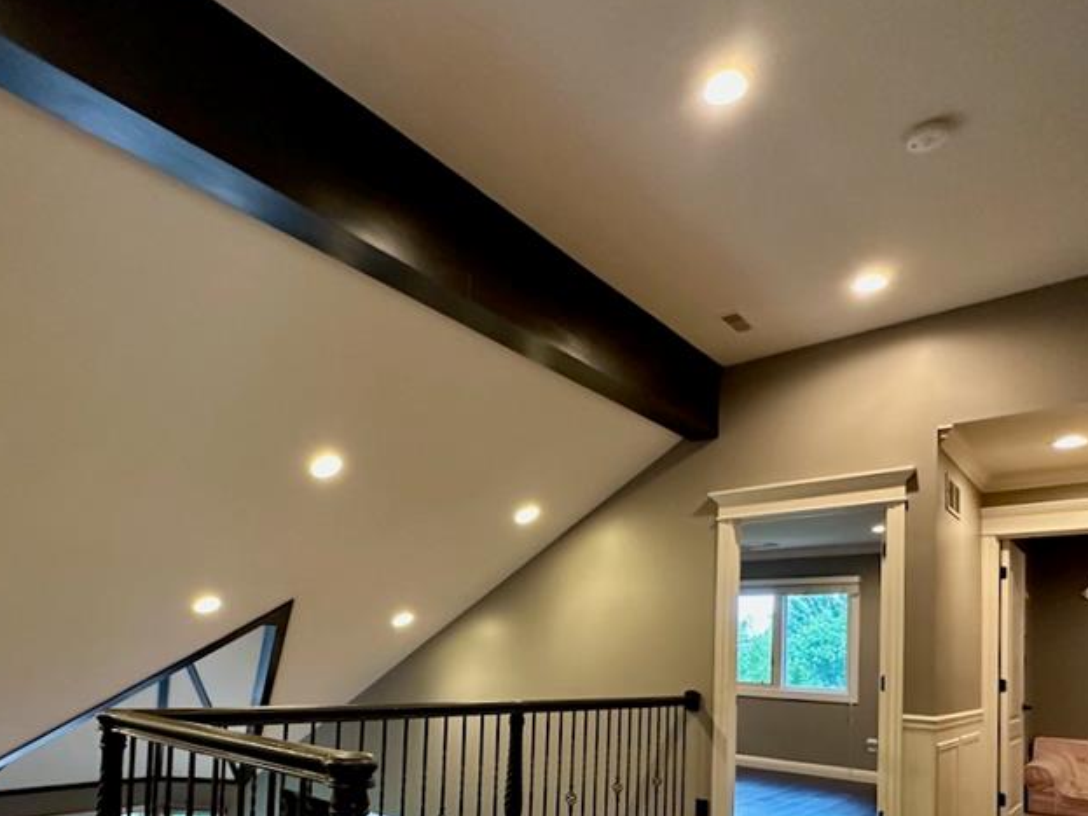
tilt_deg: +1.6
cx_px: 400
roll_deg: -0.9
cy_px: 624
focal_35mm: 23
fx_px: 723
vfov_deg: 55.7
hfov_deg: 72.5
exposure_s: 1/60
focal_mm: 2.22
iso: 400
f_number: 2.2
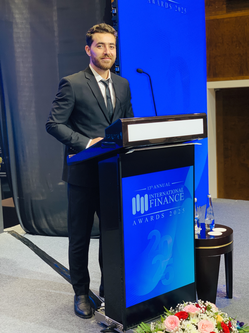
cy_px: 166
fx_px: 499
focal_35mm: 52
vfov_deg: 36.8
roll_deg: +2.4
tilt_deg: -7.4
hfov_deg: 28.0
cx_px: 124
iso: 64
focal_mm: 6
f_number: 2.4
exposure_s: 1/49
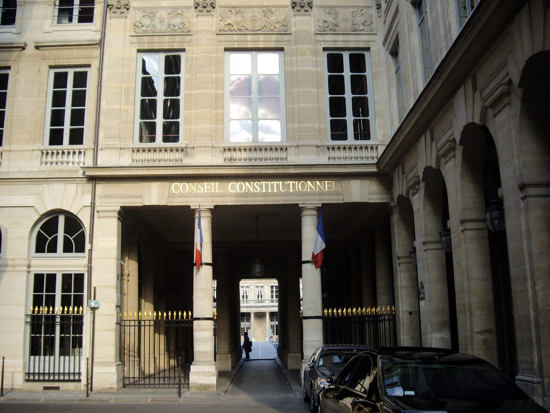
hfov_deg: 49.0
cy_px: 206
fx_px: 604
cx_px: 275
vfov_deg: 37.7
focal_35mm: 38
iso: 64
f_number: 2.8
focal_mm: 7.9
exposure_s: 1/200
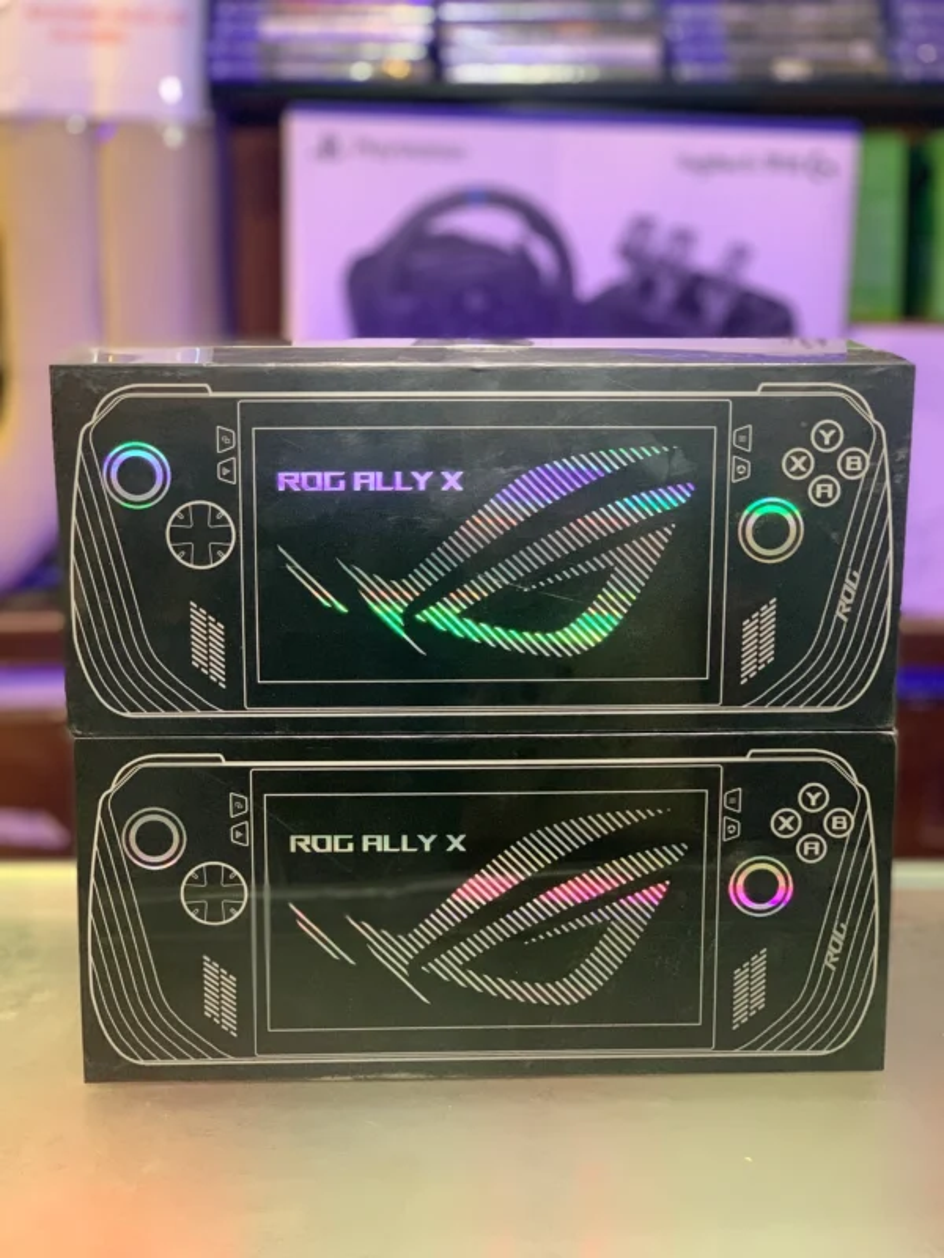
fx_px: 1891
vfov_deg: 36.8
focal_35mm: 52
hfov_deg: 28.0
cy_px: 629
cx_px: 472
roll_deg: -0.7
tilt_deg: -11.9
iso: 400
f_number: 2.4
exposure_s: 1/33
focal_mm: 6
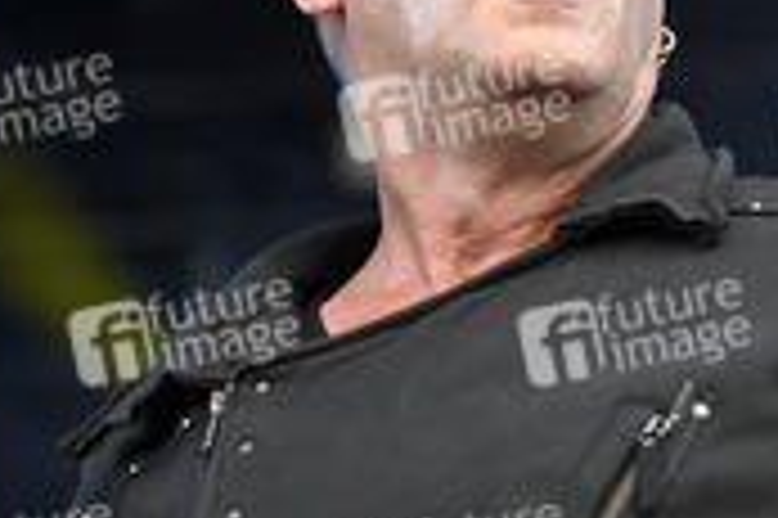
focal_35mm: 183
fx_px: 3951
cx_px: 515
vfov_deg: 7.5
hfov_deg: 11.2
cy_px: 221
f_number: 2.8
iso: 320
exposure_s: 1/400
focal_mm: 70
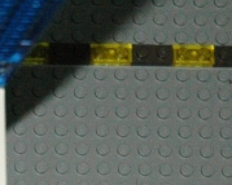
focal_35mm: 370
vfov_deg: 4.1
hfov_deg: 5.0
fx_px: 2539
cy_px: 433
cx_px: -393
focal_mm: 46
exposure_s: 1/60
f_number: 4.5
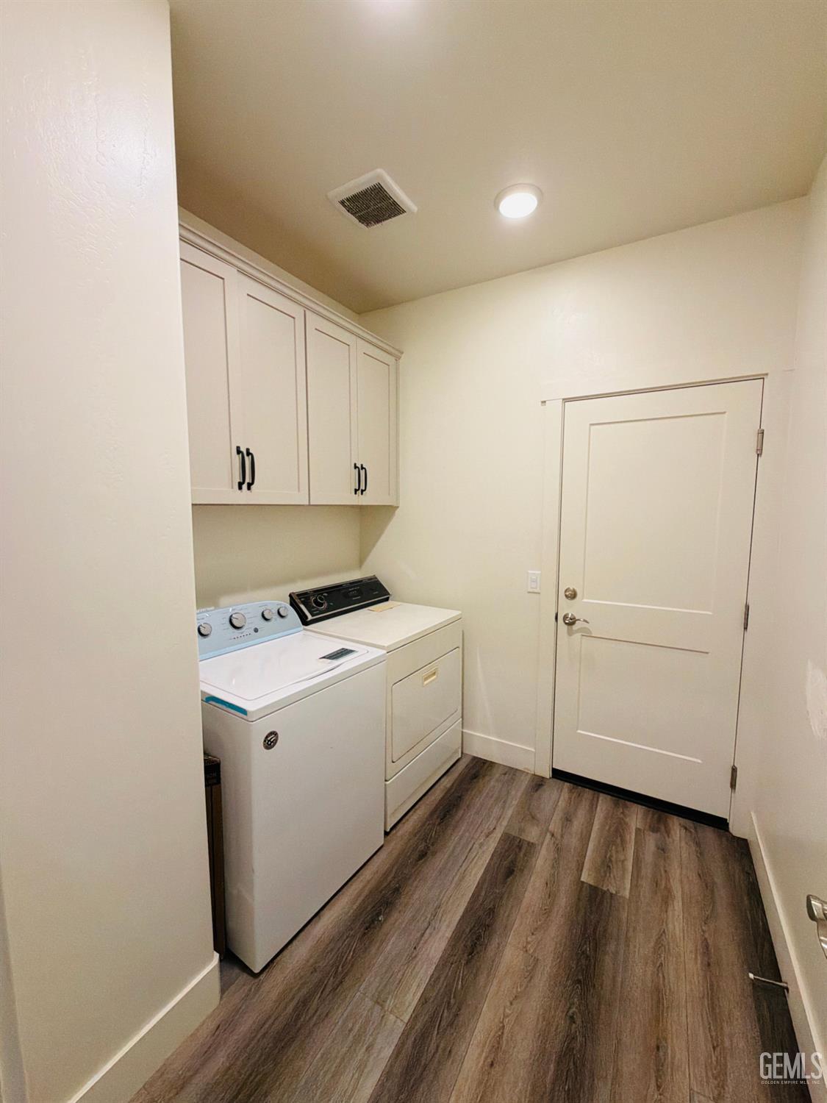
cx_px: 414
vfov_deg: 102.1
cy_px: 552
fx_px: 446
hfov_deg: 85.7
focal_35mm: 14
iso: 200
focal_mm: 2.22
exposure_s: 1/60
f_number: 2.2
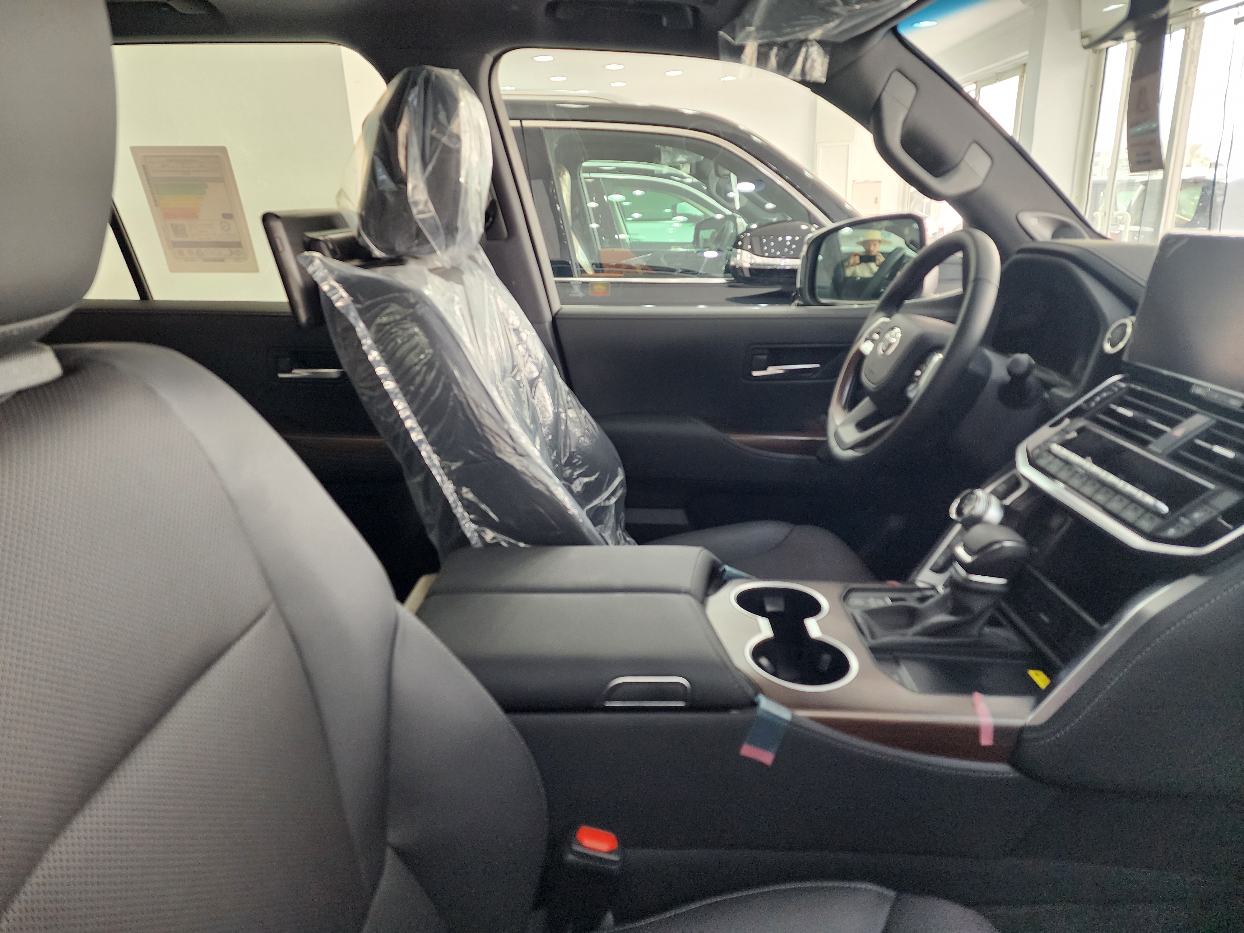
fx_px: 827
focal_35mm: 23
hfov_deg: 73.9
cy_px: 466
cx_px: 622
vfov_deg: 58.9
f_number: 1.8
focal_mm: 6.4
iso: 250
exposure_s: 1/120
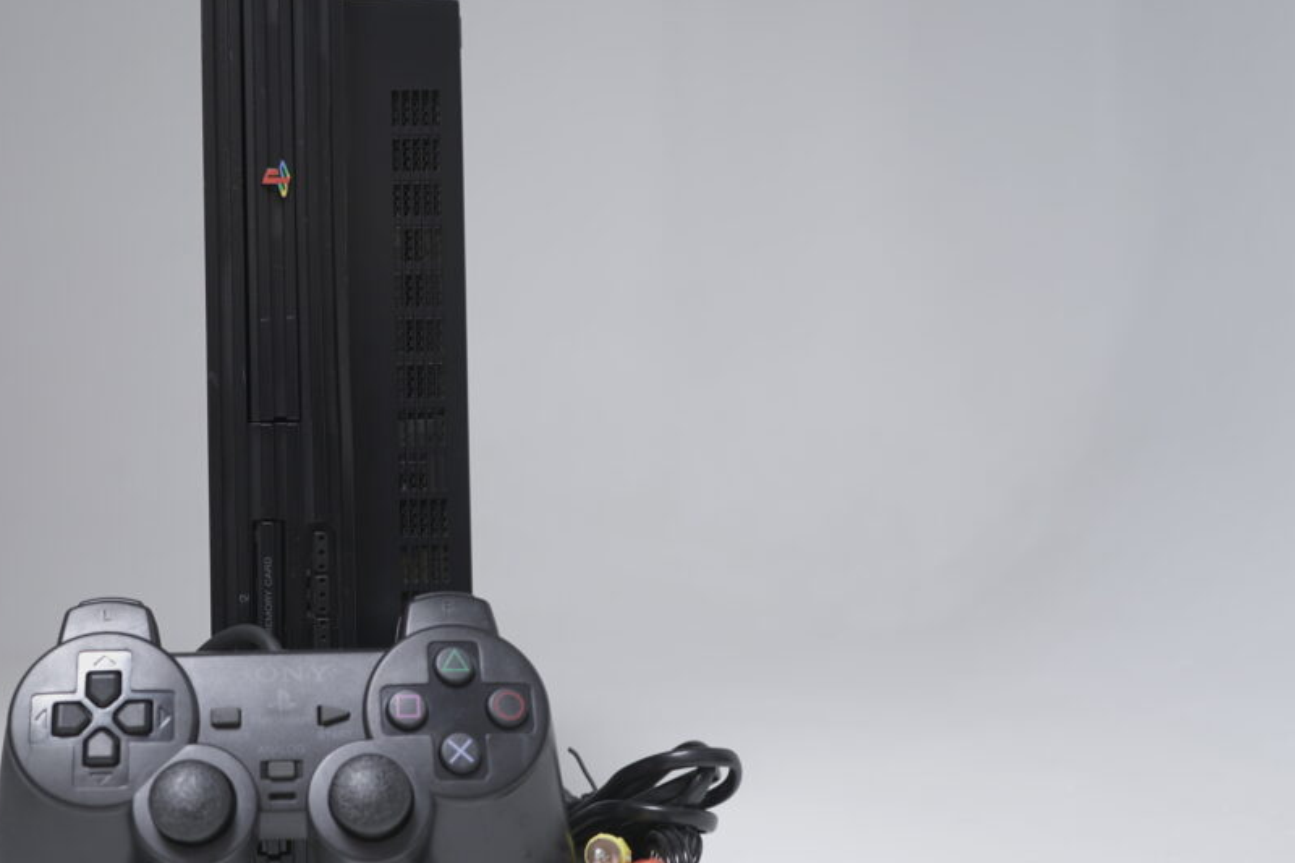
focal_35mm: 45
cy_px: 436
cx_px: 351
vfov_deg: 29.9
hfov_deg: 42.5
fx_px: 1618
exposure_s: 1/5
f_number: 4.5
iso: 125
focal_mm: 30
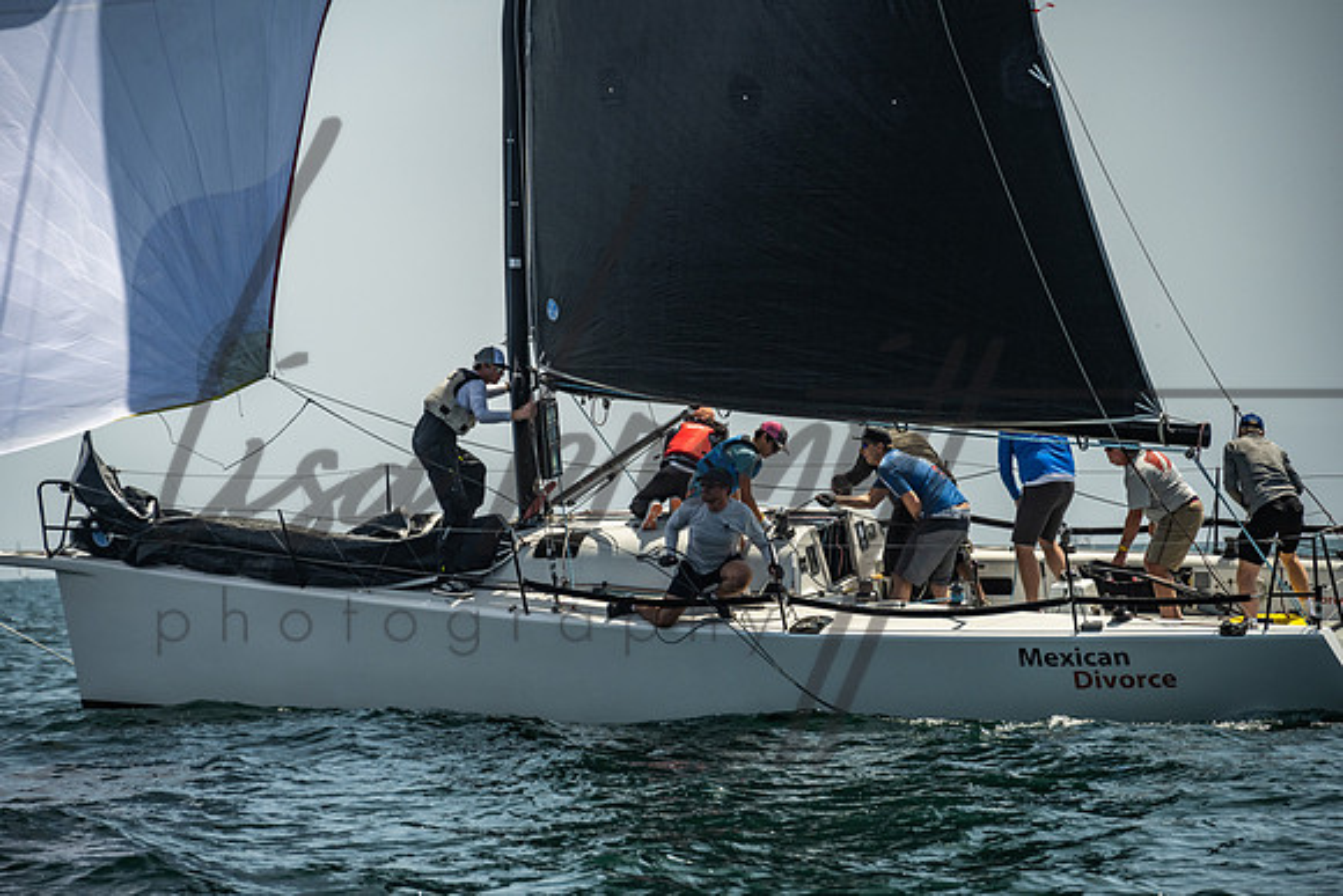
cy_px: 448
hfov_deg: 11.0
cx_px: 672
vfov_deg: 7.3
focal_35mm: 187
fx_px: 6995
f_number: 6.3
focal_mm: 180
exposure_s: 1/1250
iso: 320
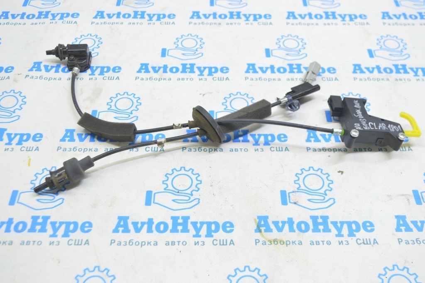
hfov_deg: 46.4
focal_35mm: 42
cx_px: 212
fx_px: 495
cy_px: 142
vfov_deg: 31.8
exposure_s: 1/15
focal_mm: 28
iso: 400
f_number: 5.6
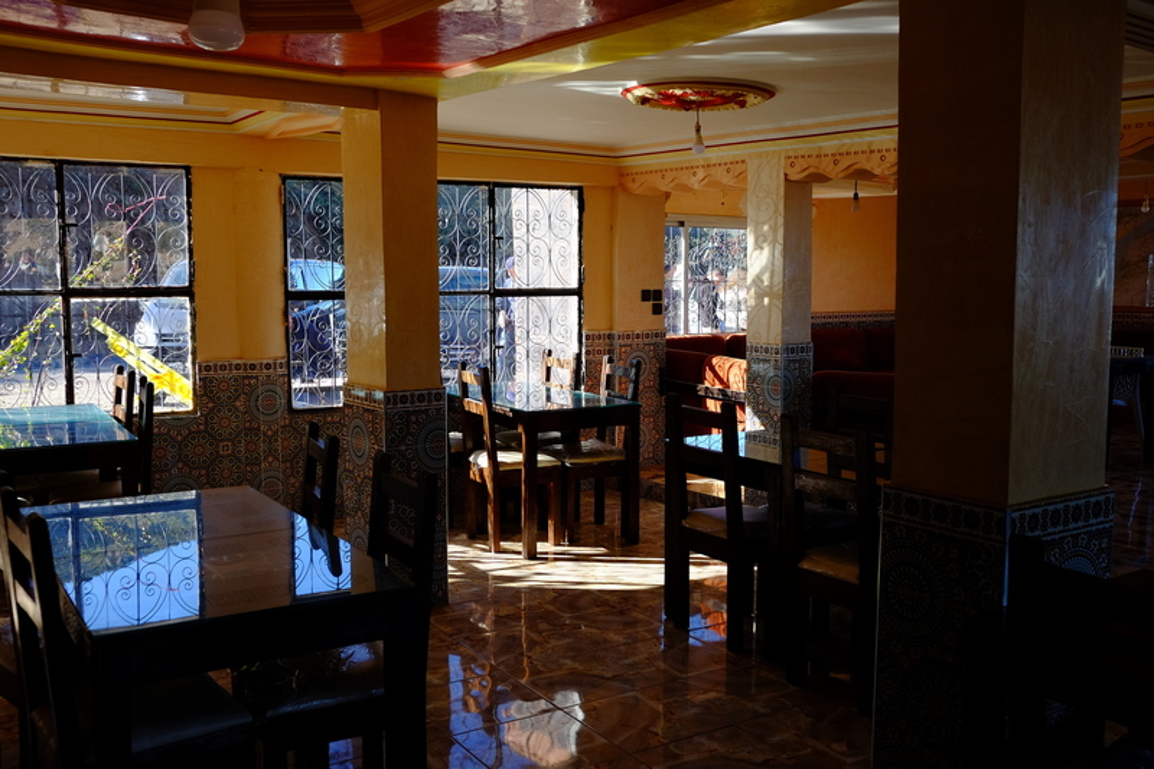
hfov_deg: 54.4
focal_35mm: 35
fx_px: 1122
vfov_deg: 37.8
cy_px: 384
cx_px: 577
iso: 400
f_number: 4
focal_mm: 23
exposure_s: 1/420
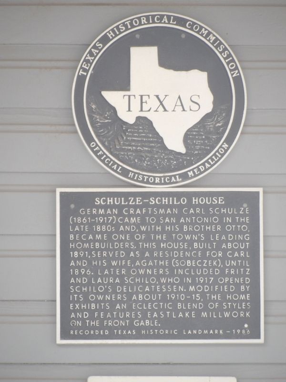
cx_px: 143
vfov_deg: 3.3
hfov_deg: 2.5
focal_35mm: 604
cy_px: 191
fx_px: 6654
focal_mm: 108.3
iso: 200
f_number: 4.2
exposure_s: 1/58
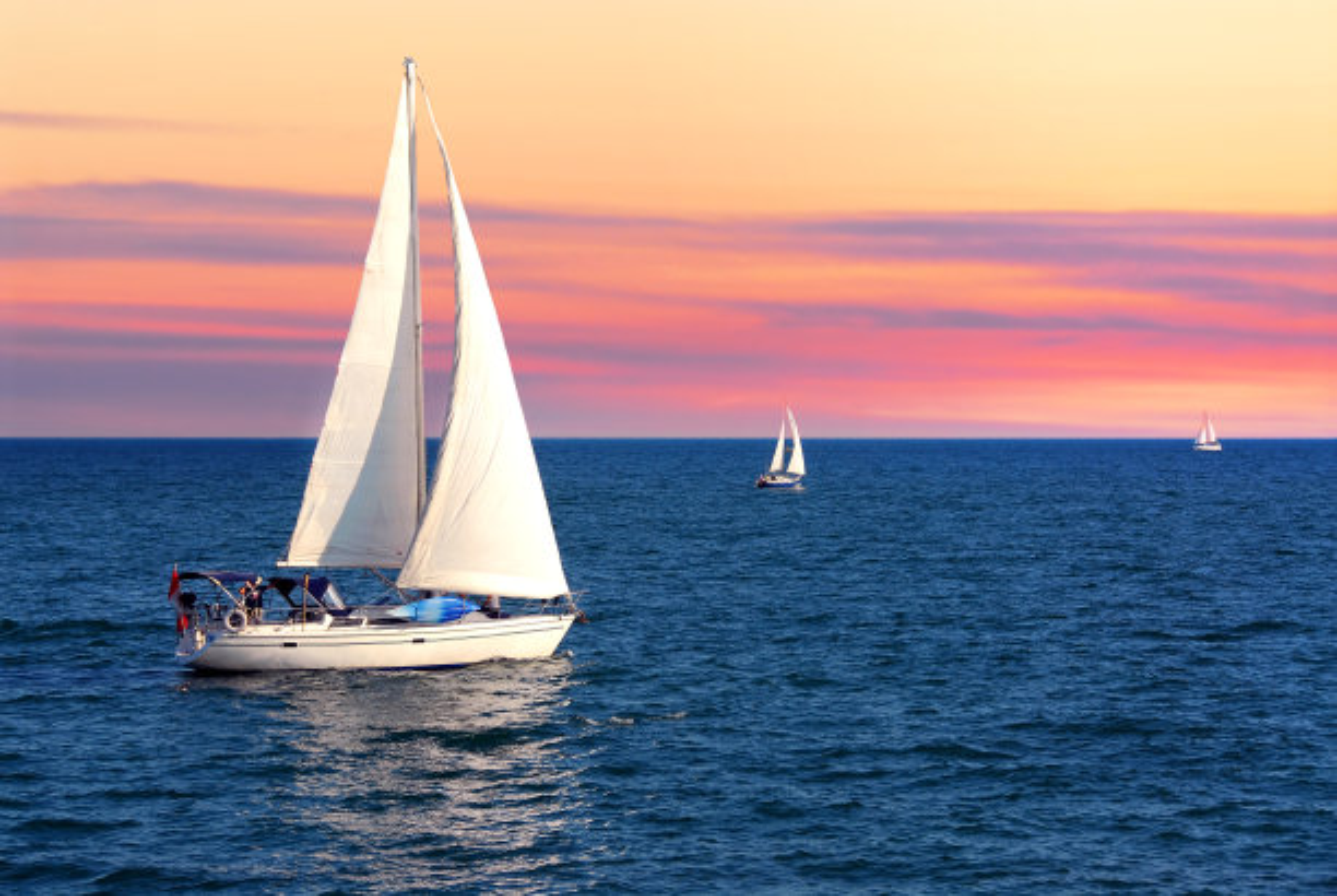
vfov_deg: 12.2
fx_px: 4184
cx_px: 668
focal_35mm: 112
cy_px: 448
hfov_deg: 18.2
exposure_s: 1/250
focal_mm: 75
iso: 100
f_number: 8
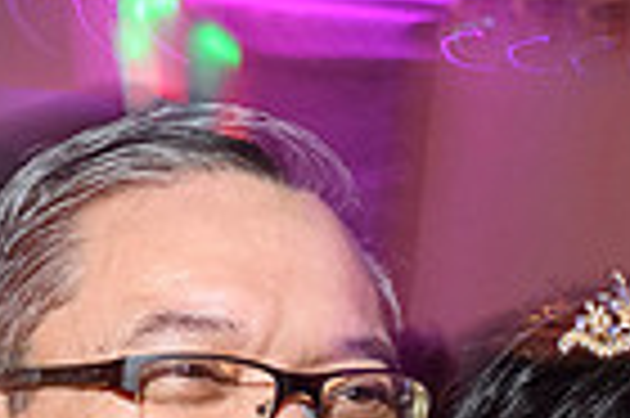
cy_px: 285
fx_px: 2692
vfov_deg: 8.9
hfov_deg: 13.3
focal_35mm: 154
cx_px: 176
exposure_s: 1/8
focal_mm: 28
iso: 1600
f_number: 9
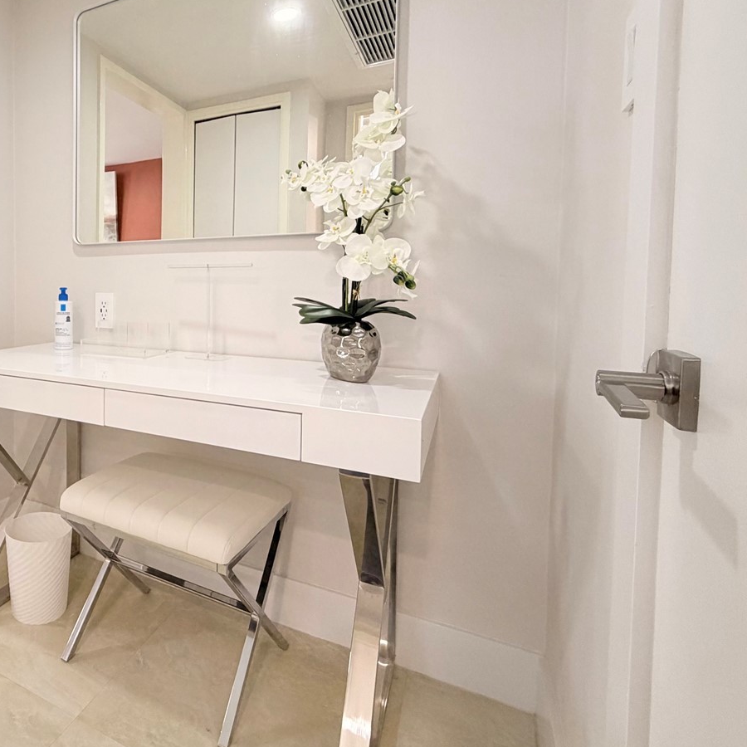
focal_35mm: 22
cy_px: 306
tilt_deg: -1.7
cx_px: 123
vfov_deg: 69.1
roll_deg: -0.1
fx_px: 537
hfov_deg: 62.2
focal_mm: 2.22
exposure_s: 1/60
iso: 250
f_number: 2.2
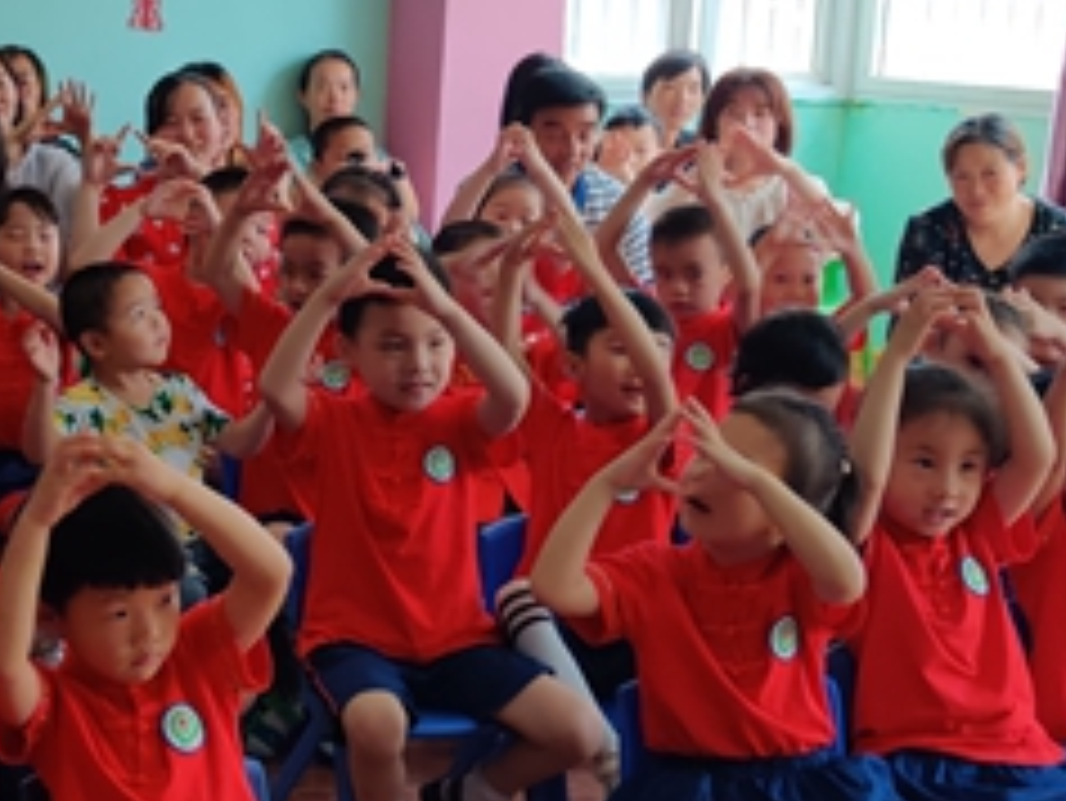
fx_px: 2804
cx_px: -108
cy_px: 450
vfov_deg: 16.2
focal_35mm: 91
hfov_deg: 20.5
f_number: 1.65
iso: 200
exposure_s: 1/50
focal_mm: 4.75
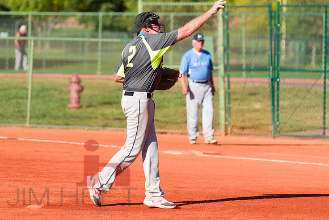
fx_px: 2699
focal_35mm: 295
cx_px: 164
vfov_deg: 4.7
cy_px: 110
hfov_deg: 7.0
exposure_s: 1/1000
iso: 320
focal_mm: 280
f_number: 5.6
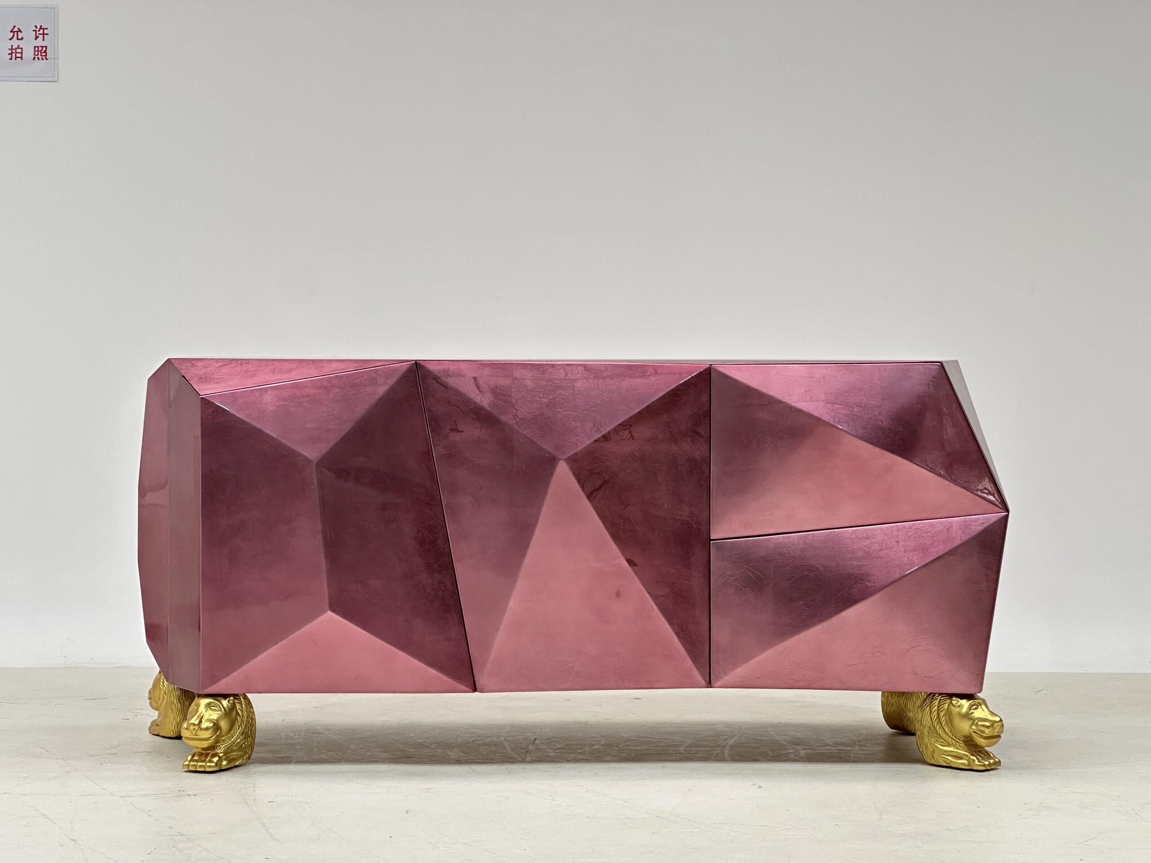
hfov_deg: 25.3
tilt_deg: -1.9
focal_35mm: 77
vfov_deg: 19.1
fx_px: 2560
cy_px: 432
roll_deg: +0.1
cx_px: 576
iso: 400
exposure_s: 1/100
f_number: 2.8
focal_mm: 9
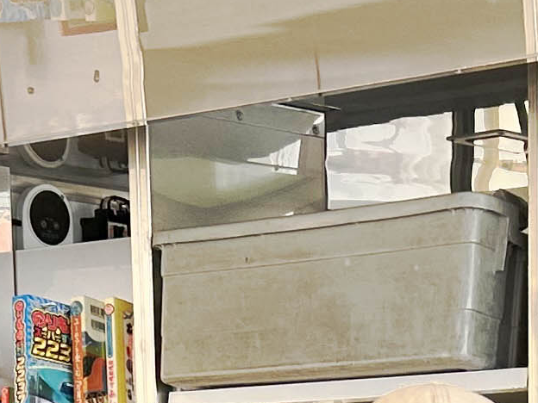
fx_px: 2611
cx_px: 527
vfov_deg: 8.0
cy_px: 1063
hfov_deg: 11.7
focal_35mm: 168
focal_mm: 5.7
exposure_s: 1/121
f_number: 1.5
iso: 40
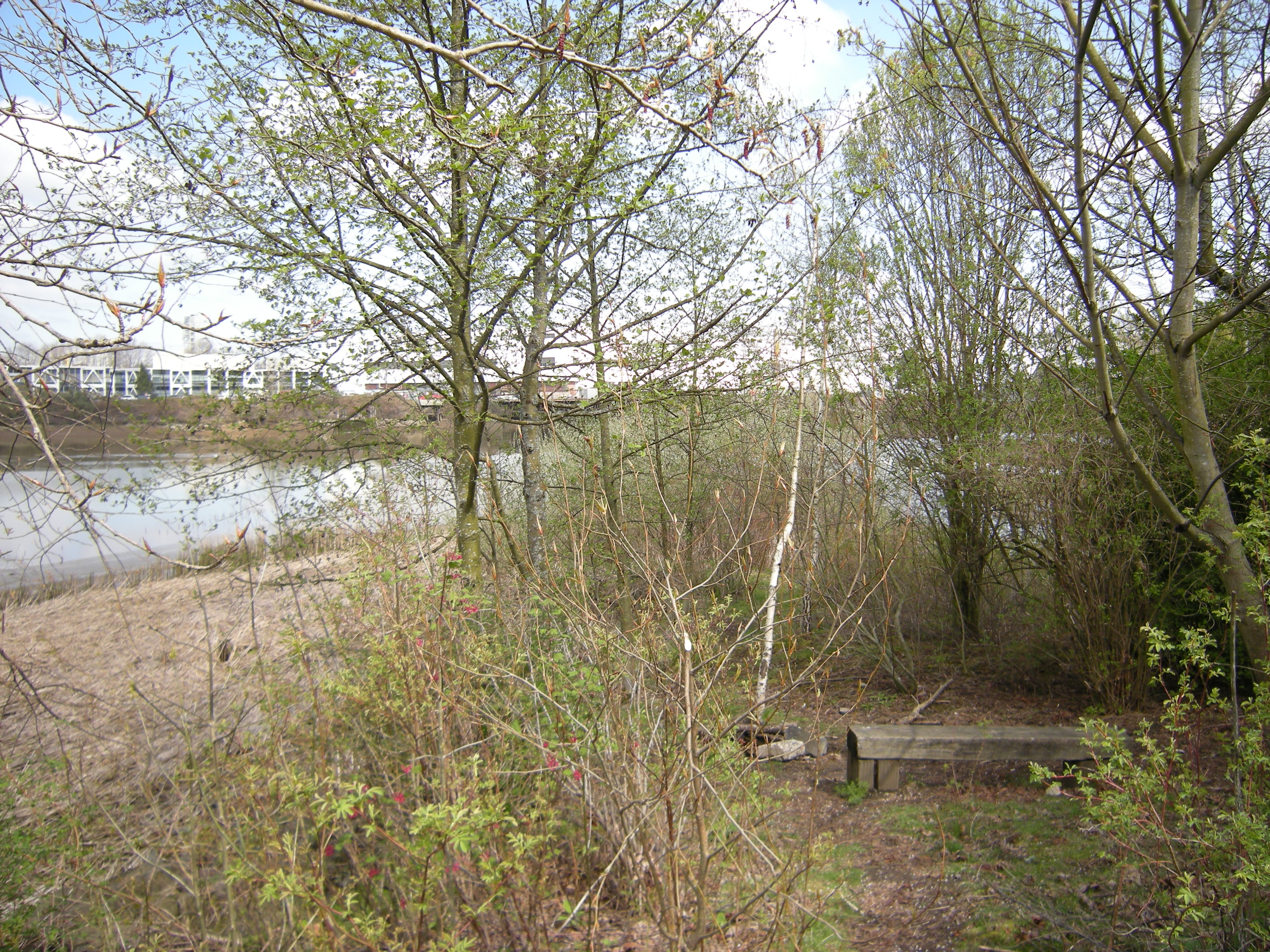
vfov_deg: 49.7
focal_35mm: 28
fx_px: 1027
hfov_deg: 63.4
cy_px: 476
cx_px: 635
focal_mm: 4.7
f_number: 2.8
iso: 64
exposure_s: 1/383
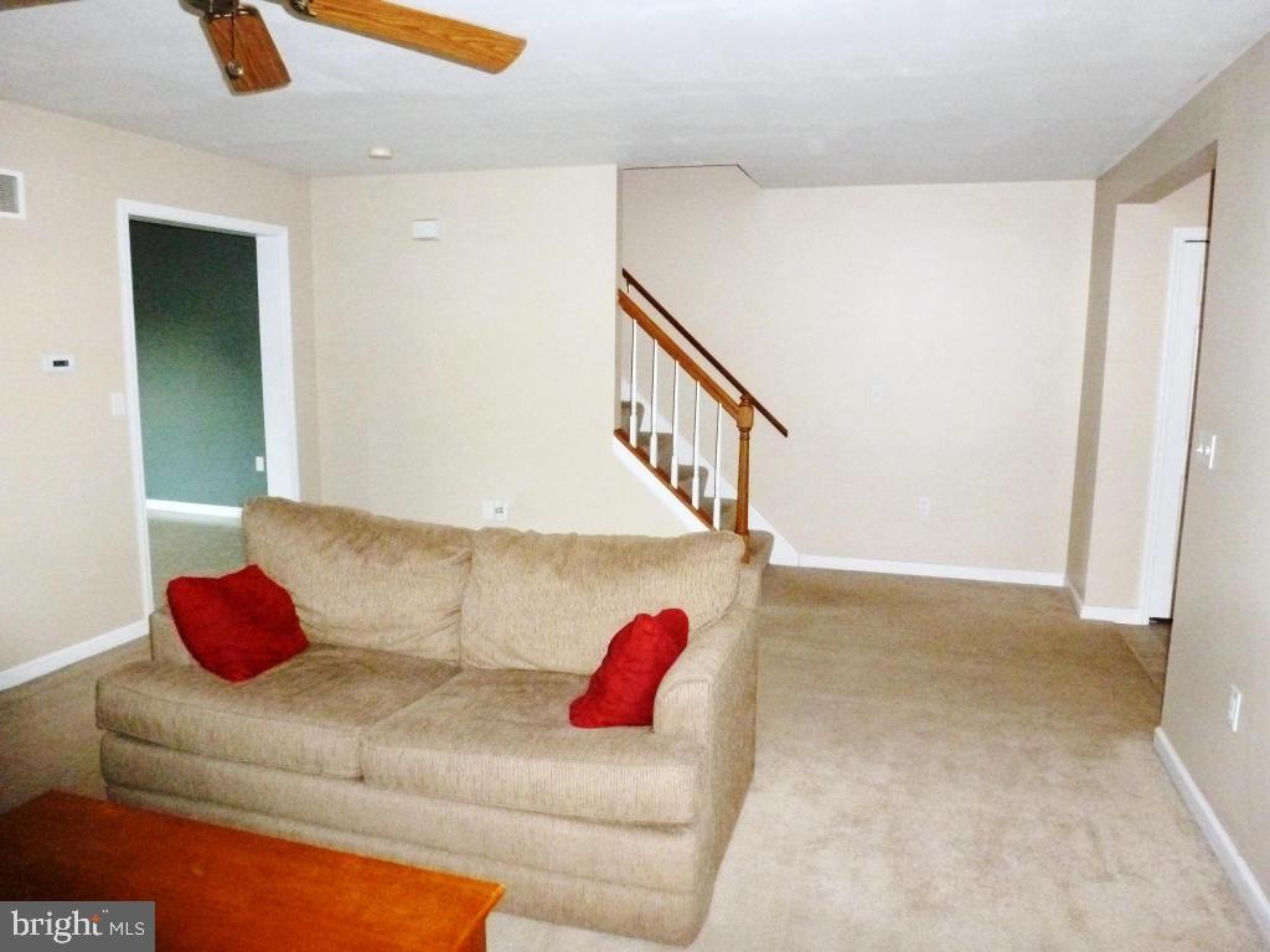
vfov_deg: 56.8
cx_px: 635
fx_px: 881
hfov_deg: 71.6
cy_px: 476
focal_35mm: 24
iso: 640
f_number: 3.3
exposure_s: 1/125
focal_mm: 4.3
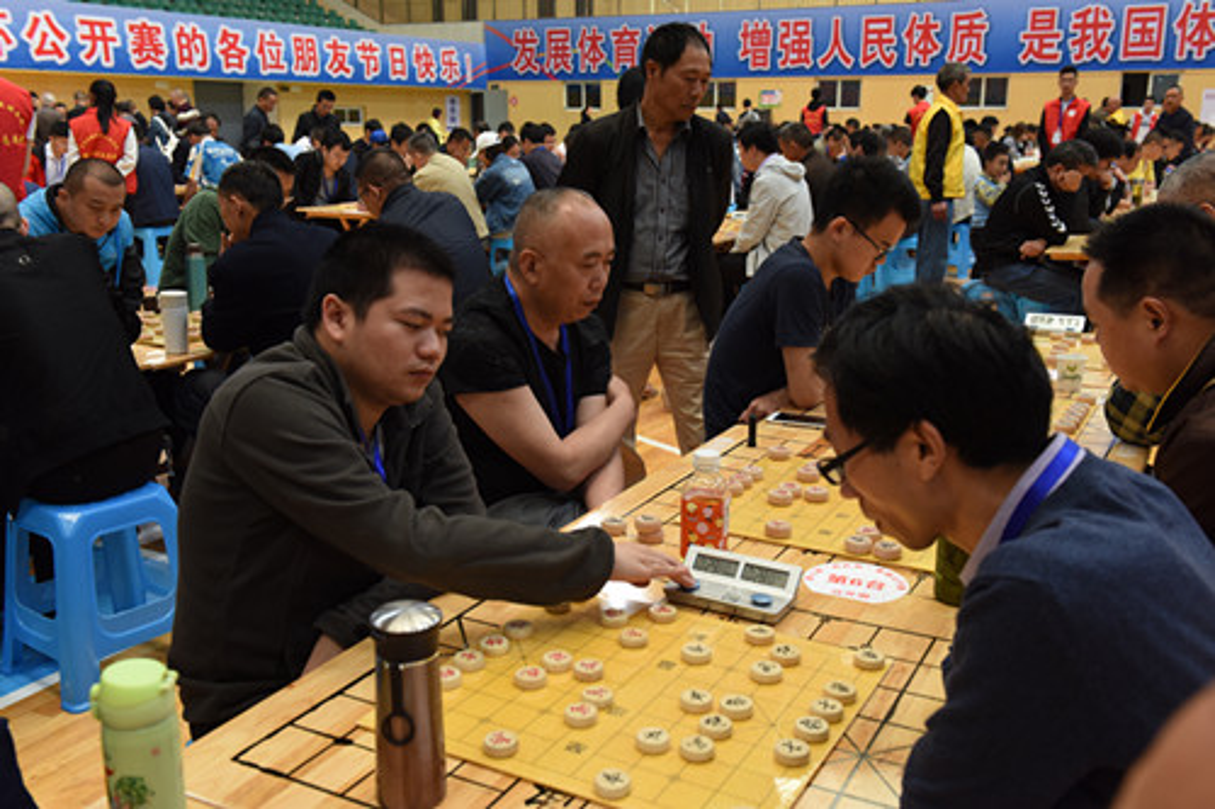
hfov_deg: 54.5
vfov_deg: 37.8
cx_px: 608
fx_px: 1181
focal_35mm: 35
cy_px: 404
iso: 1250
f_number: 6.3
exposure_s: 1/160
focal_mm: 35
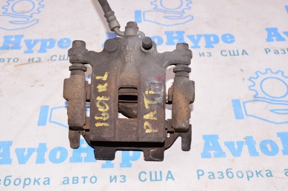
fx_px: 360
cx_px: 144
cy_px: 96
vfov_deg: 29.8
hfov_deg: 43.7
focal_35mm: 45
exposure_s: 1/160
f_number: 8
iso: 1600
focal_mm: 30
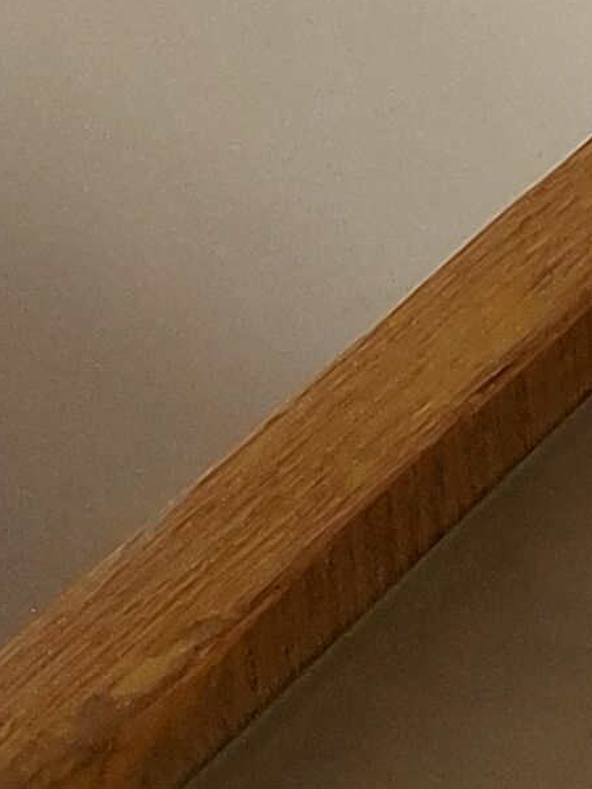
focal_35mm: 185
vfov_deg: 8.9
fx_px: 4218
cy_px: -1533
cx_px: 2226
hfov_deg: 6.6
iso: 80
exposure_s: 1/50
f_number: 1.8
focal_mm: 5.23
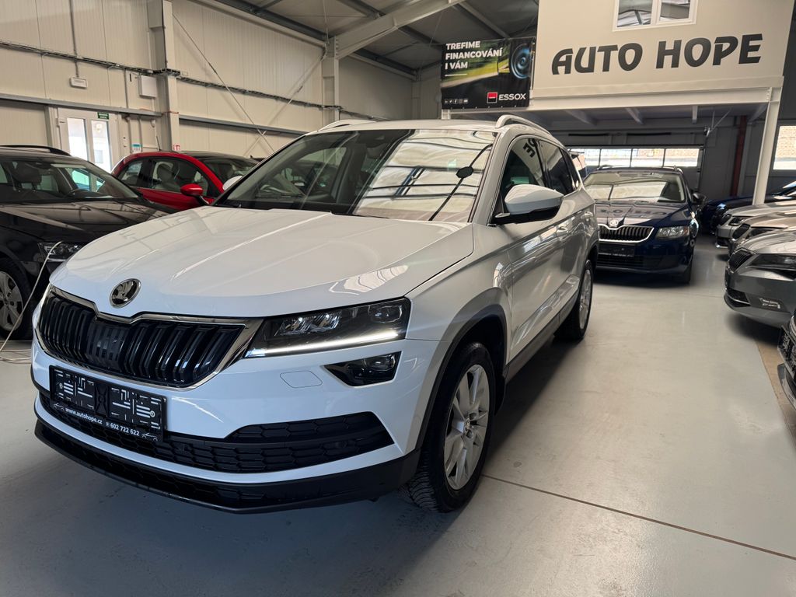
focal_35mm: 24
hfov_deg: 71.6
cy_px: 298
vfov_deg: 56.8
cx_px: 398
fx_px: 552
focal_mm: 6.76
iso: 80
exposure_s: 1/121
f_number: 1.78
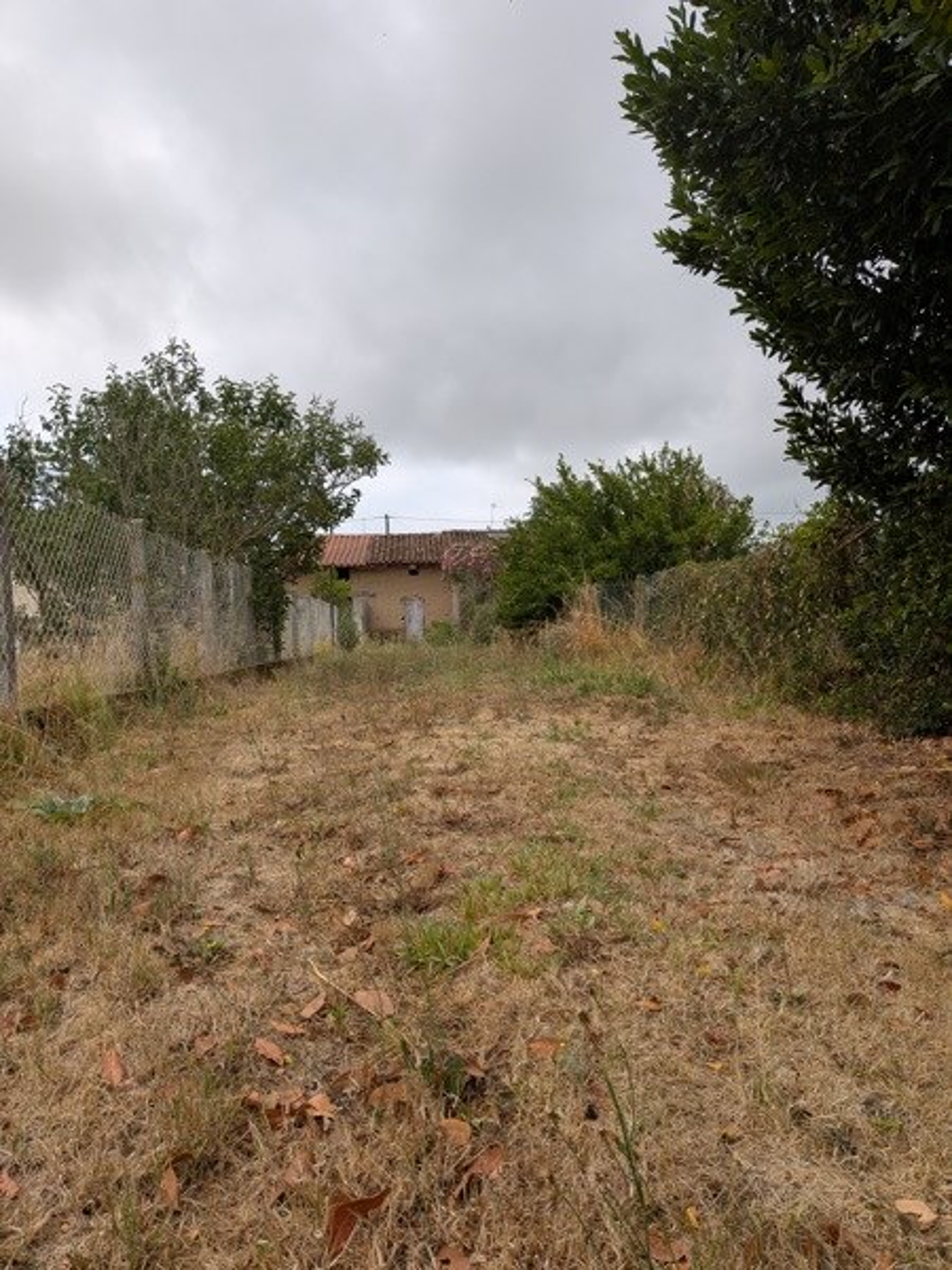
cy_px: 635
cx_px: 476
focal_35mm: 24
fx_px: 880
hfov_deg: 56.8
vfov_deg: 71.6
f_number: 1.7
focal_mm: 4.53
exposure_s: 1/1527
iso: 31
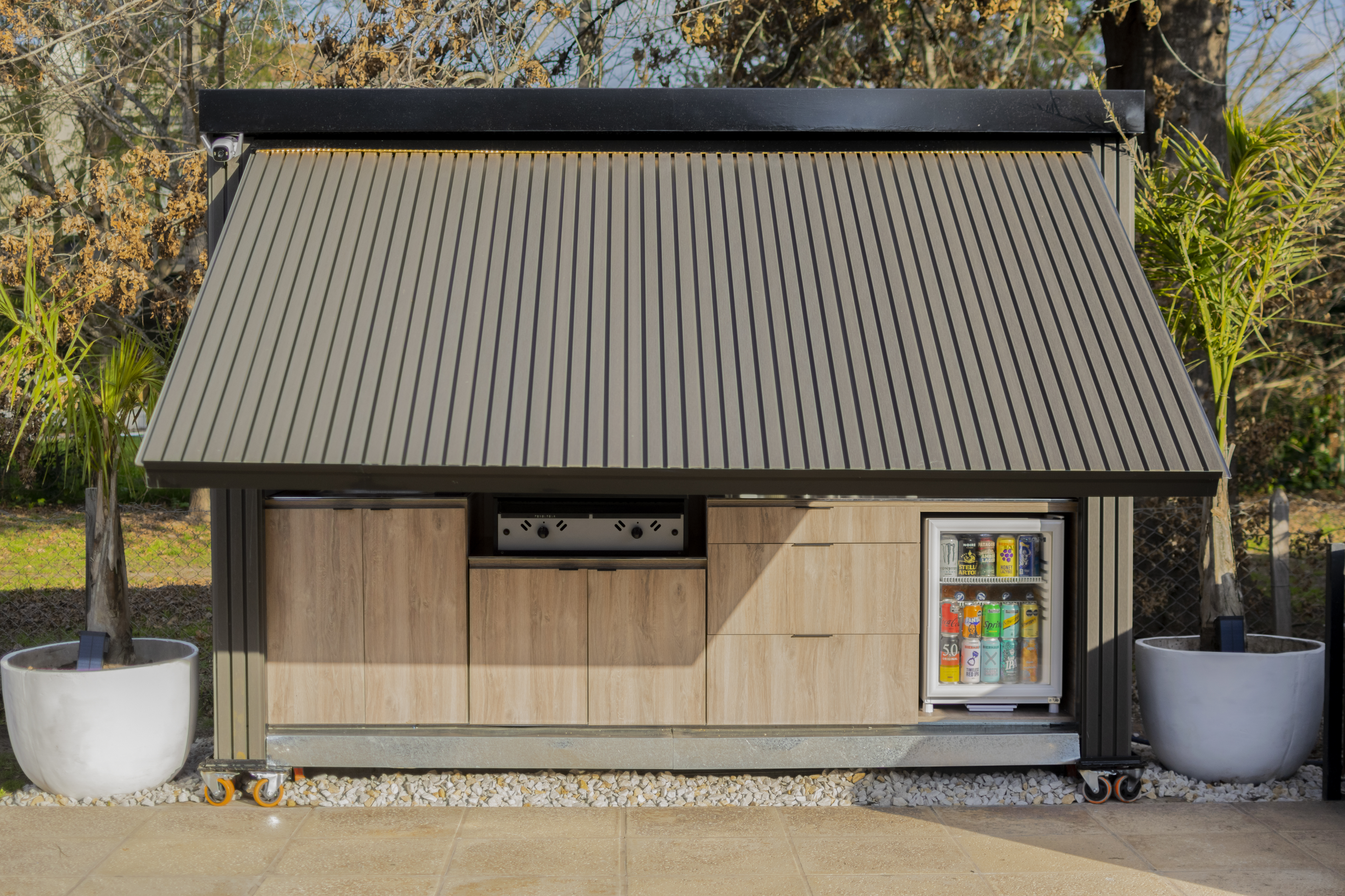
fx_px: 1961
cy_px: 448
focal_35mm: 52
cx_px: 672
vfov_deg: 25.8
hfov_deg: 37.9
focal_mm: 35
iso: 200
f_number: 1.8
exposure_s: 1/3200
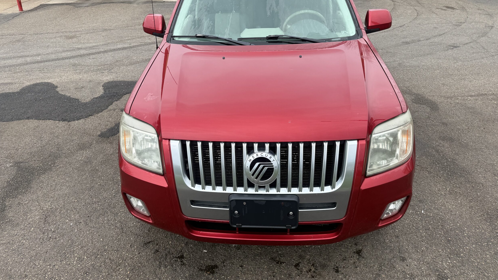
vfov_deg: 42.5
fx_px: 357
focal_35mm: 27
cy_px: 101
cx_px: 242
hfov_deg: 69.8
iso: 80
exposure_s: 1/467
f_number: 1.78
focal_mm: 6.76
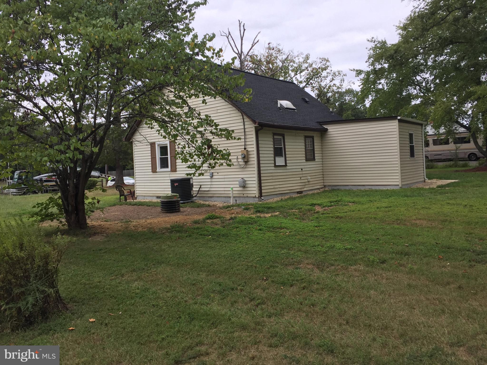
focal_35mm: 29
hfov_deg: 61.7
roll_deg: +1.4
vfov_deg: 48.2
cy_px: 182
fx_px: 408
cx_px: 244
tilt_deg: -0.9
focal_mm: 4.15
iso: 32
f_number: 2.2
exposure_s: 1/942
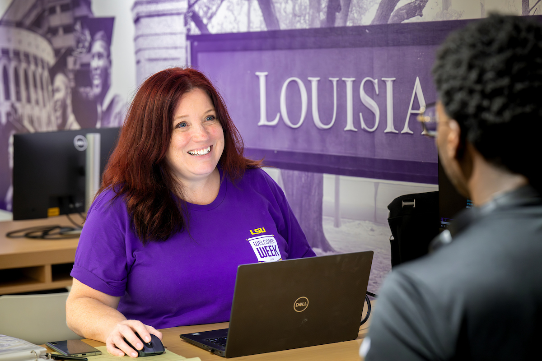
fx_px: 1310
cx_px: 271
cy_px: 180
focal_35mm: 87
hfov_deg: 23.4
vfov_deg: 15.7
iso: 2000
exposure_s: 1/320
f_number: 4
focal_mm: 87
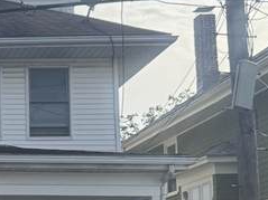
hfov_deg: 17.3
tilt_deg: +6.2
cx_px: -129
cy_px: 209
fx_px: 797
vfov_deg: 14.1
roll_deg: +0.2
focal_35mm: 103
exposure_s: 1/4975
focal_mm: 6.76
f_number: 1.78
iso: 100
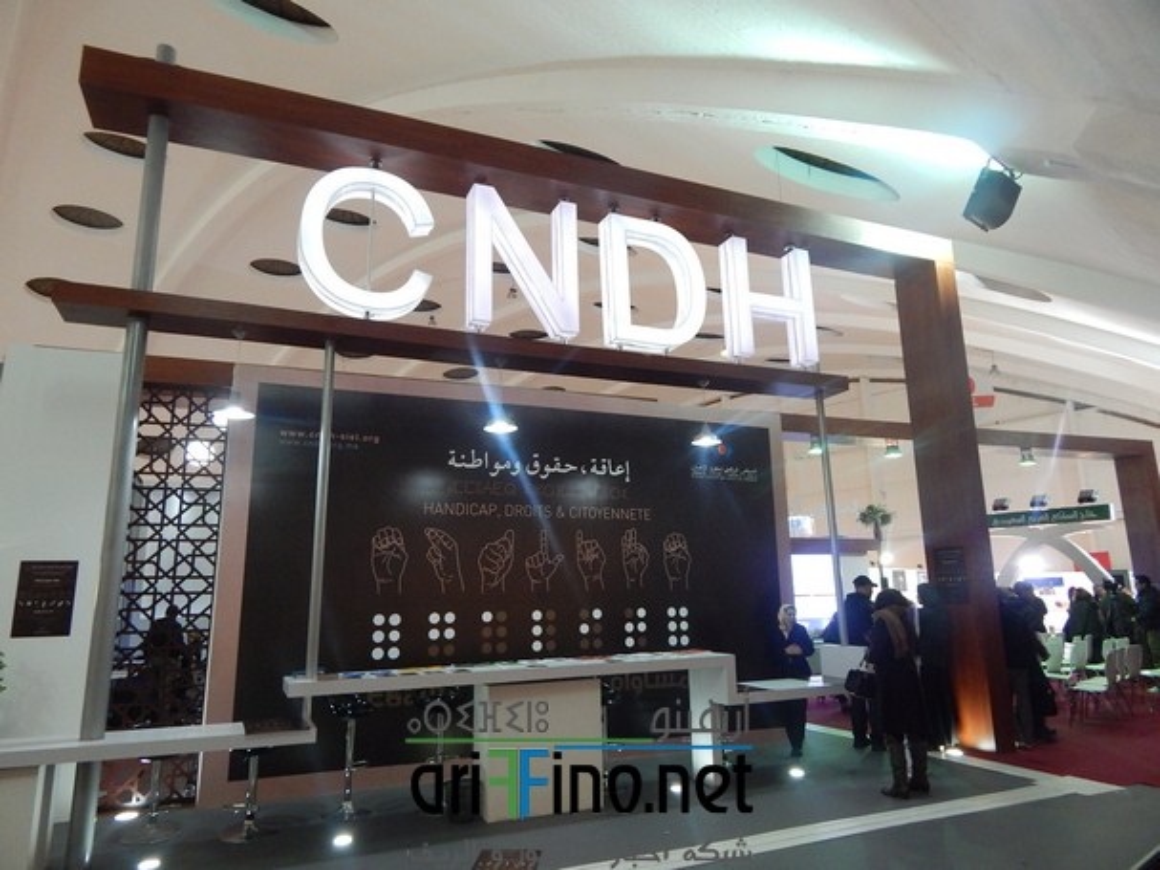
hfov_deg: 76.4
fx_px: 737
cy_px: 435
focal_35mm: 22
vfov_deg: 61.1
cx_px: 580
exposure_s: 1/30
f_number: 3
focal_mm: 4
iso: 400
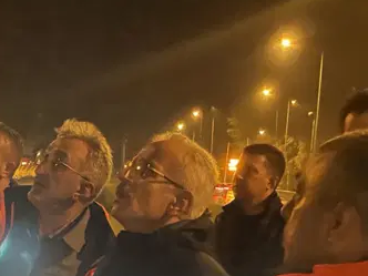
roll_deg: +0.1
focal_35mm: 69
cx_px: 4
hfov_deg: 26.7
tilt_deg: -7.8
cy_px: 301
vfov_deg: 20.4
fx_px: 734
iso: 1250
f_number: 1.6
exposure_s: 1/20
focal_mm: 4.2
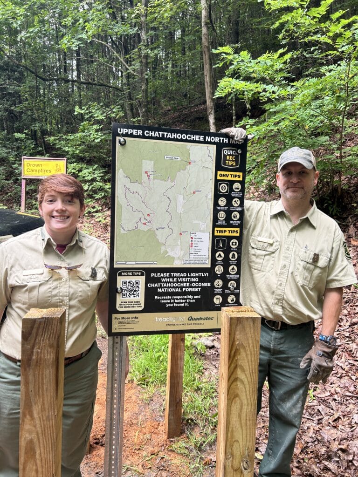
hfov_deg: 53.1
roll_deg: -4.9
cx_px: 179
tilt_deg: -3.0
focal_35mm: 26
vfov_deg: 67.3
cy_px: 238
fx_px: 359
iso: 40
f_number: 1.5
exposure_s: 1/121
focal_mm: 5.7
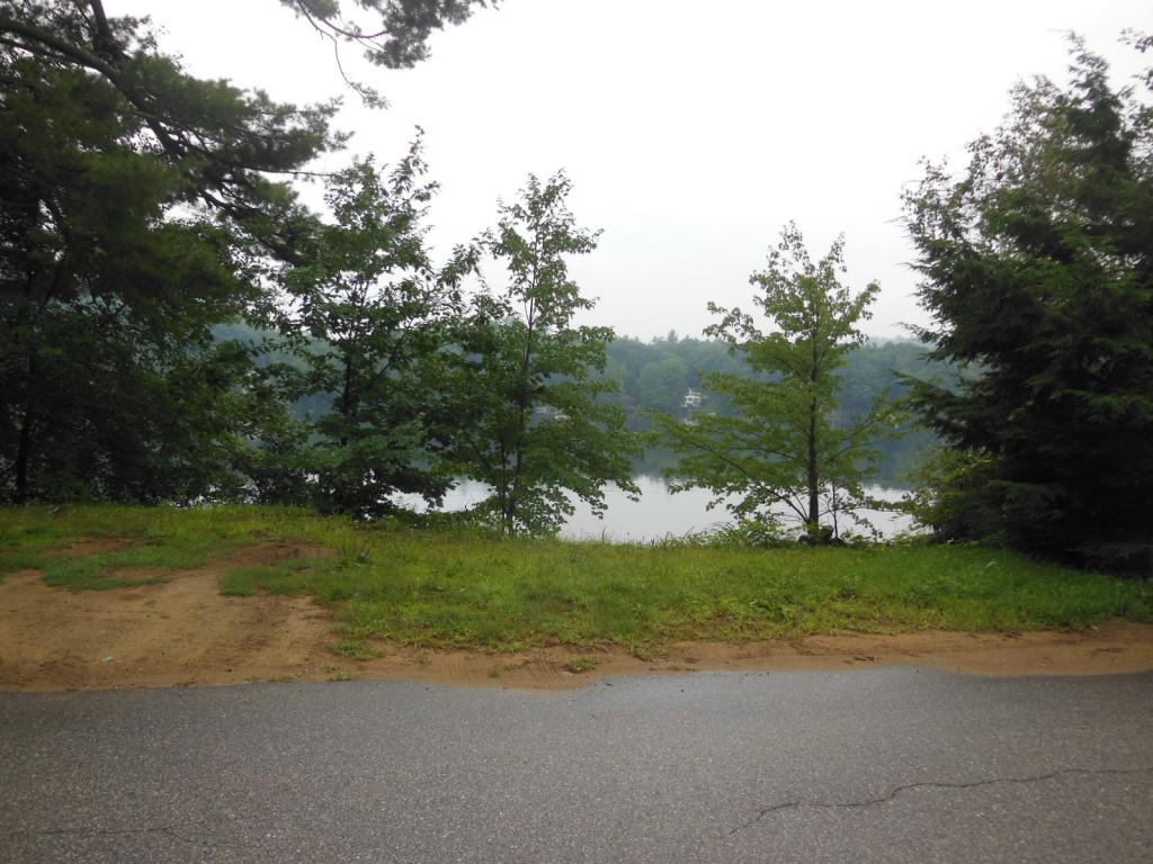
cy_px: 432
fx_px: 966
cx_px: 576
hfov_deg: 61.7
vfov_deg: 48.2
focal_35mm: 29
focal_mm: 5.2
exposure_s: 1/125
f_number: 3.7
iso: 125
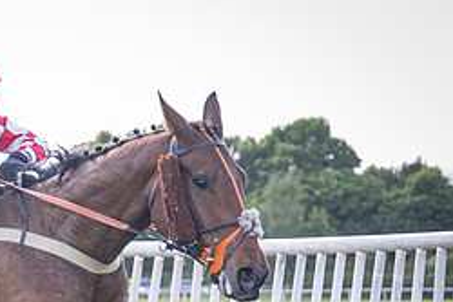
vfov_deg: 5.0
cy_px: 409
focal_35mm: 274
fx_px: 3450
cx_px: -297
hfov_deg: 7.3
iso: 640
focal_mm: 70
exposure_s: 1/1600
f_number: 2.8
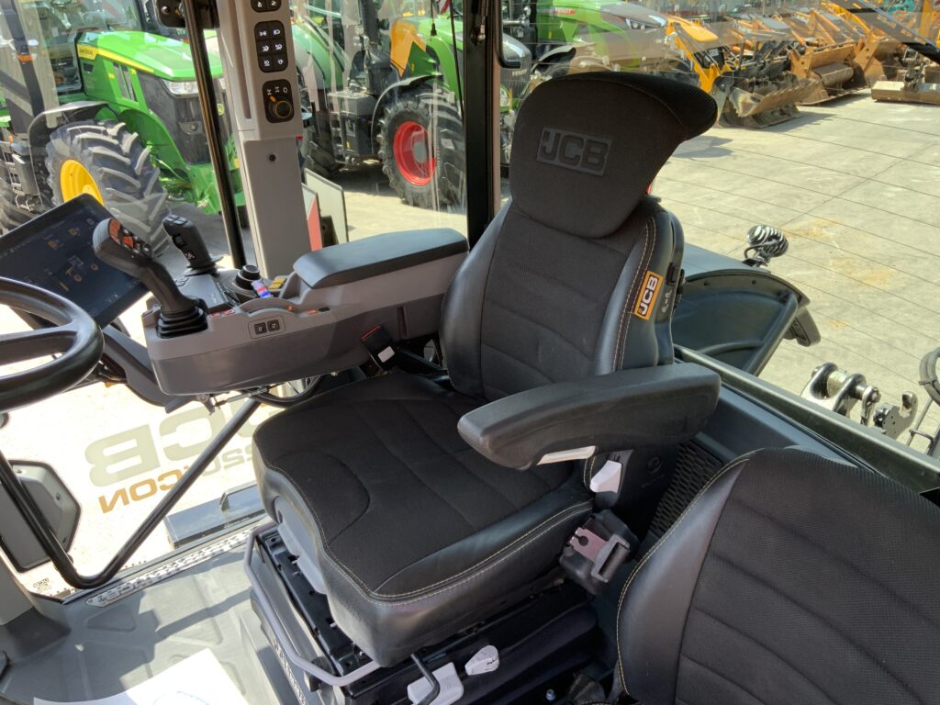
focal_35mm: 29
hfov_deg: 61.7
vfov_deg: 48.2
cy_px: 352
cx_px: 470
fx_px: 787
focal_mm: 3
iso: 25
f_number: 1.8
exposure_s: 1/122
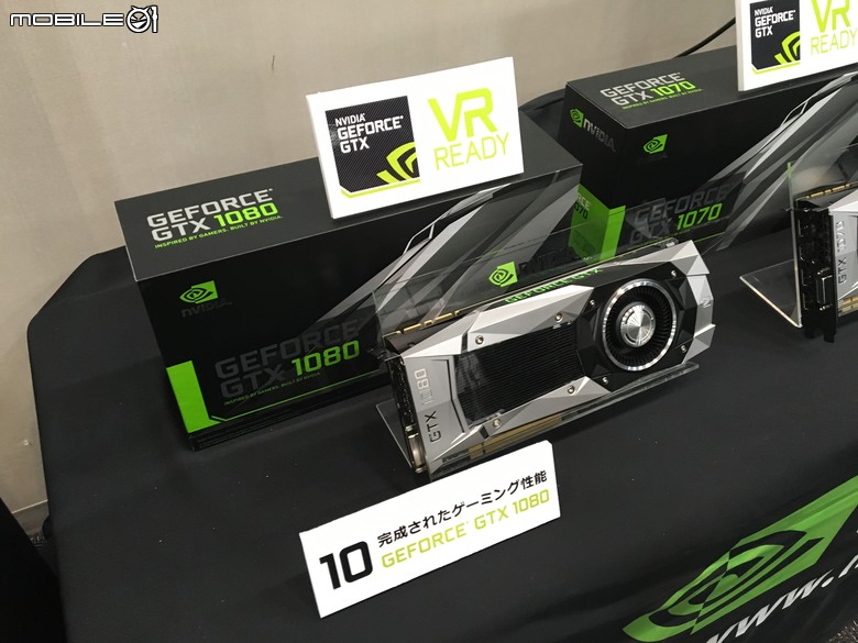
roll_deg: -1.2
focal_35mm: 29
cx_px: 429
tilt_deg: -42.1
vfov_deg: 48.2
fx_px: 719
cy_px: 322
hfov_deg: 61.7
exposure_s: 1/30
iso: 160
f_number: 2.2
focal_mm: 4.15
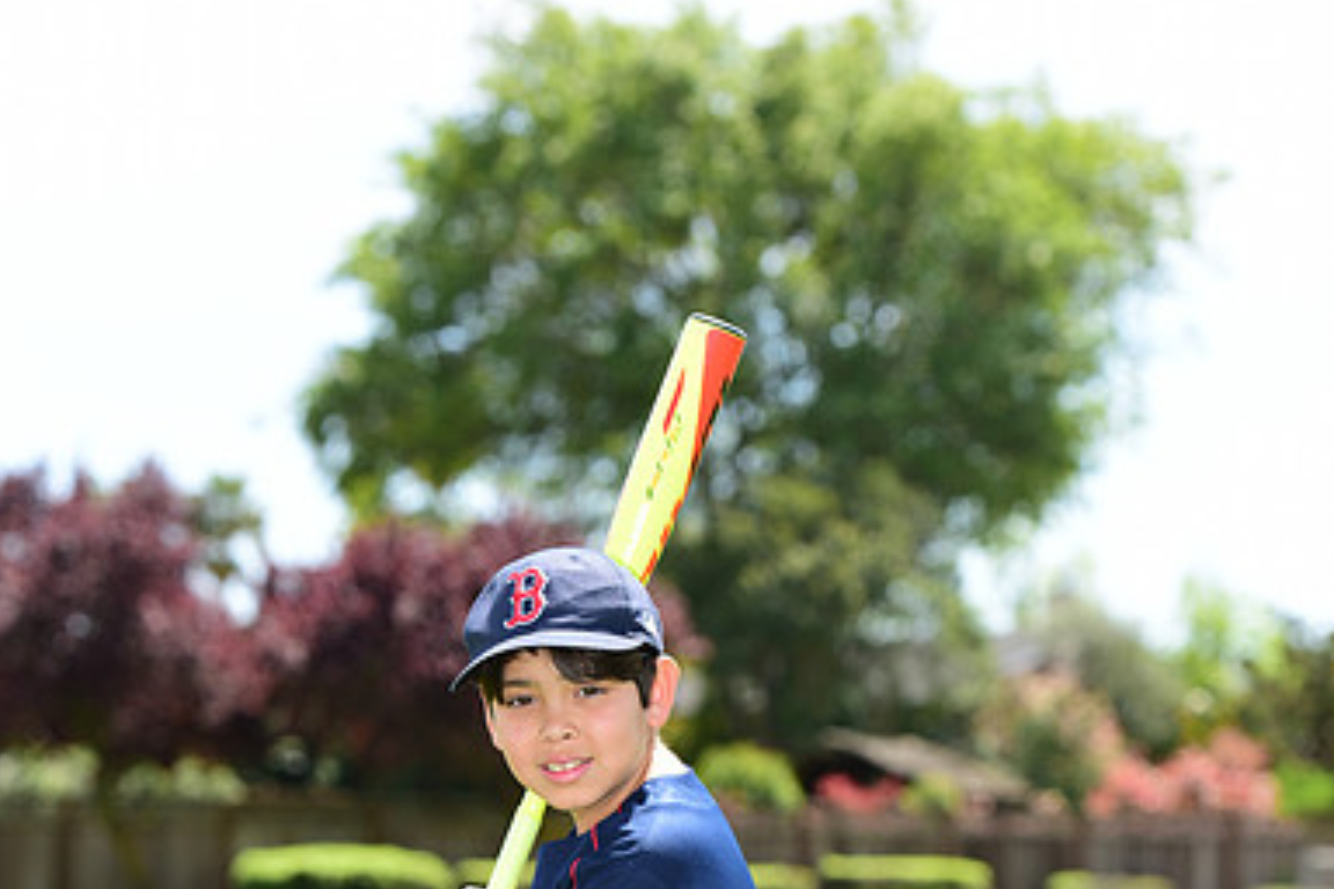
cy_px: 955
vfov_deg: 8.1
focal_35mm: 169
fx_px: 6262
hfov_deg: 12.2
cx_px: 669
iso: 125
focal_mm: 112
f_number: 5
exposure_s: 1/320
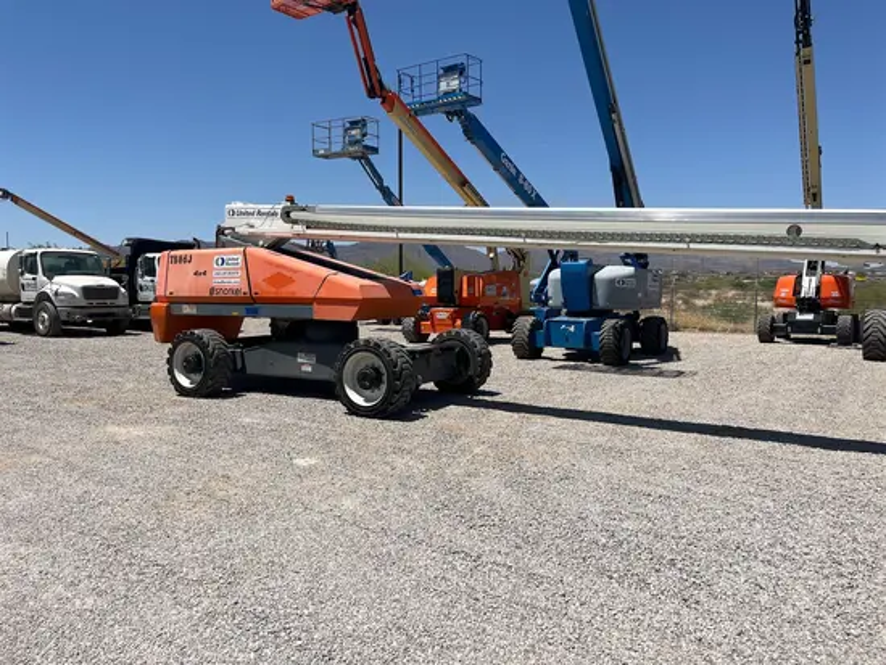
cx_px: 443
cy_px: 332
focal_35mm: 26
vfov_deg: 53.1
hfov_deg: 67.3
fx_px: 666
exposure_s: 1/6173
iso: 50
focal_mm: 5.1
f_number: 1.6
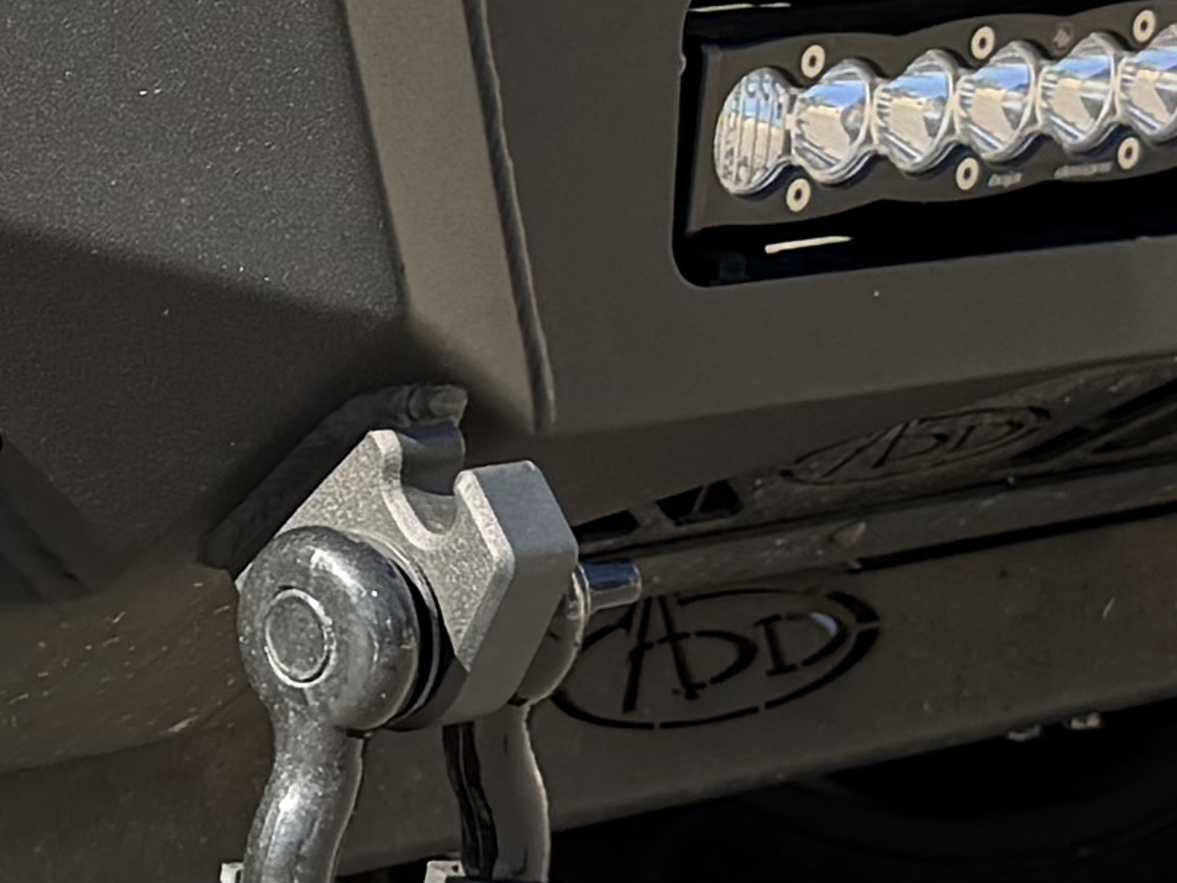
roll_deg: +0.8
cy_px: -302
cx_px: -717
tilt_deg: -5.0
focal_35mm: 170
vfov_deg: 8.6
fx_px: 5782
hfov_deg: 11.1
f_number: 1.78
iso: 100
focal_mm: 6.76
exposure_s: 1/715
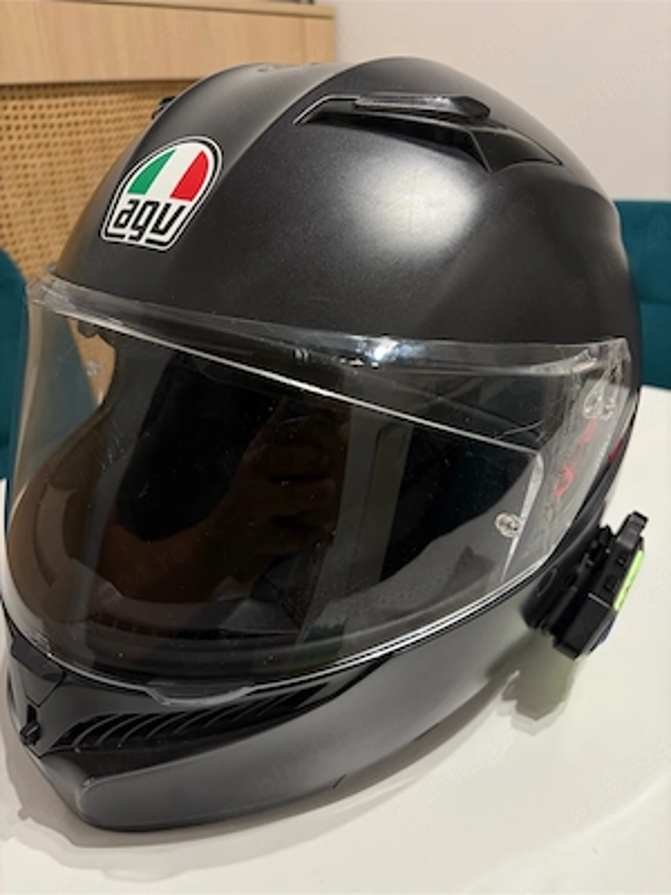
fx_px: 672
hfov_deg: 53.1
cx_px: 336
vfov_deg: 67.3
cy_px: 448
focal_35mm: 26
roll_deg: +2.0
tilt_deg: -27.5
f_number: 1.6
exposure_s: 1/50
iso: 100
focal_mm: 5.96
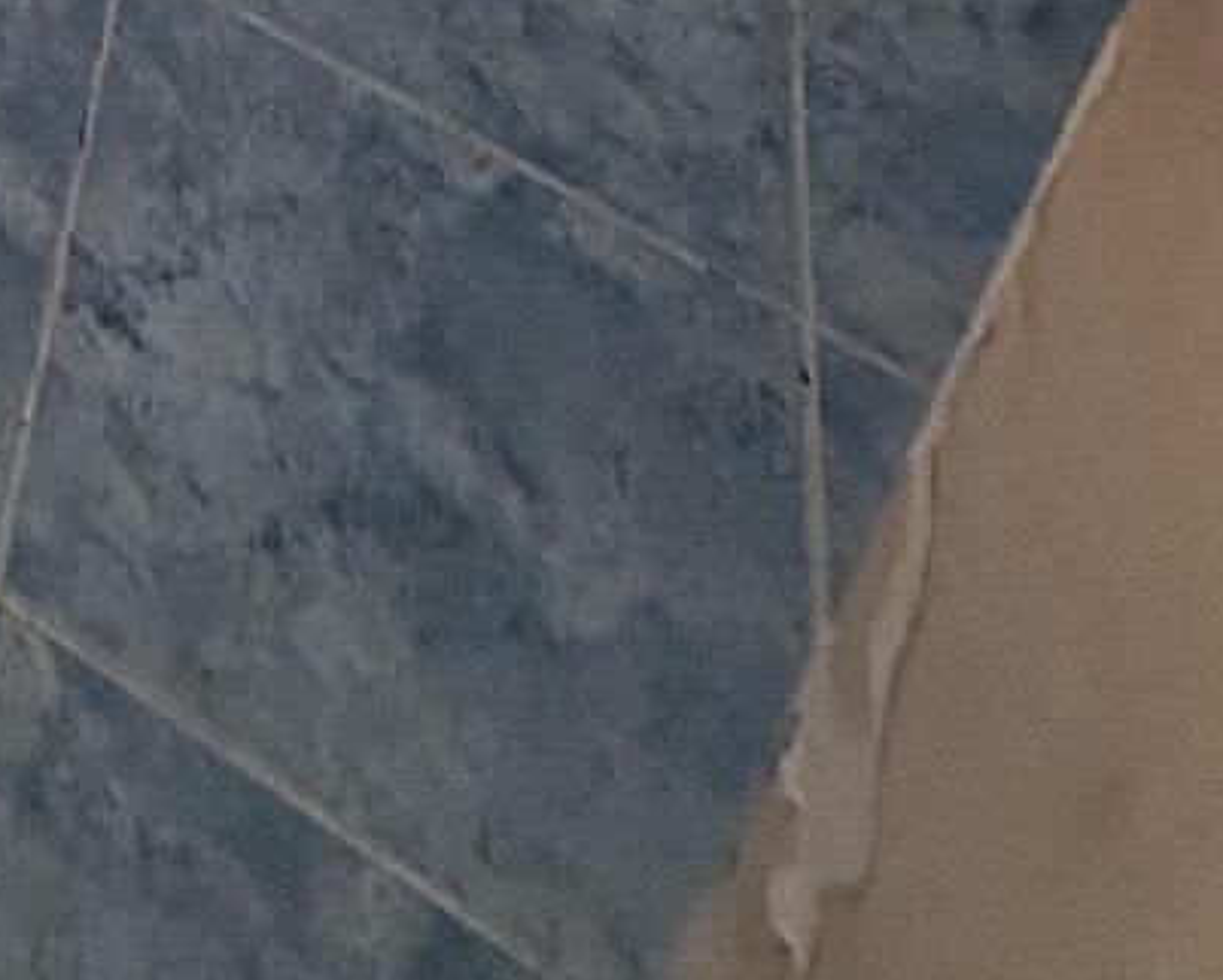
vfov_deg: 11.6
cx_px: -901
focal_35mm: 68
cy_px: -1936
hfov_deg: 20.7
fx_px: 2463
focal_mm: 2.22
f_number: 2.2
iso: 200
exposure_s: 1/120
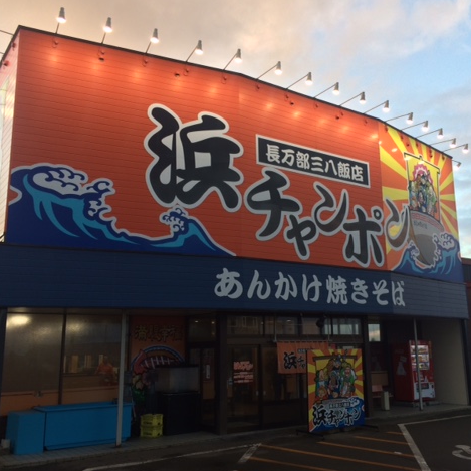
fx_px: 539
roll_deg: -0.2
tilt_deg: +7.5
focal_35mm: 35
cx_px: 259
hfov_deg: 47.2
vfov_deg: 47.2
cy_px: 237
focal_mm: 4.15
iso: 40
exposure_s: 1/100
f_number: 2.2
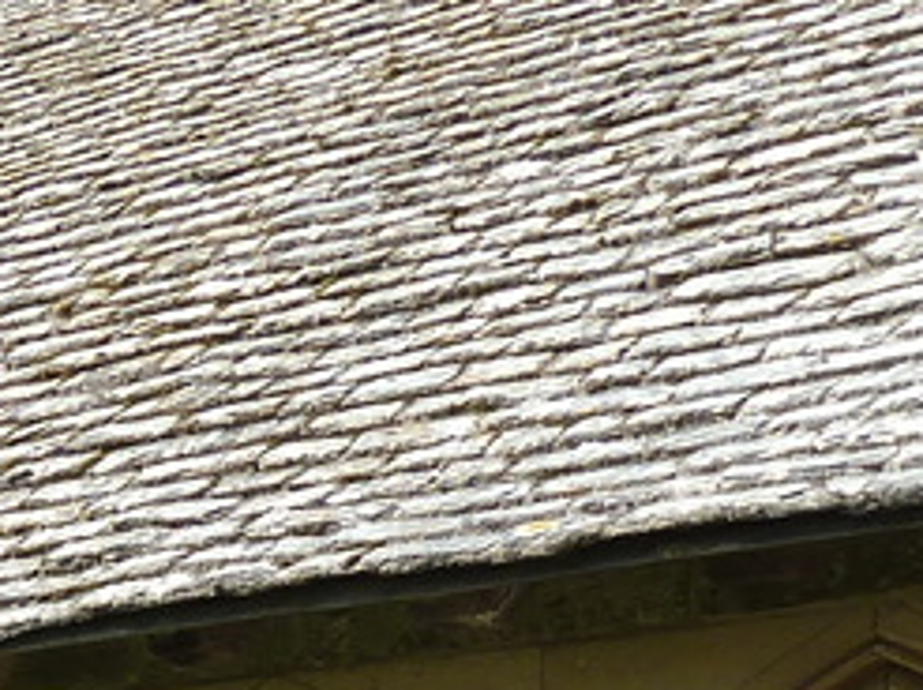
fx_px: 3250
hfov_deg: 12.6
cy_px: 1076
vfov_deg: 11.6
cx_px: -1287
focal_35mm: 122
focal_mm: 4.1
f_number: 4
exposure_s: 1/160
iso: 80
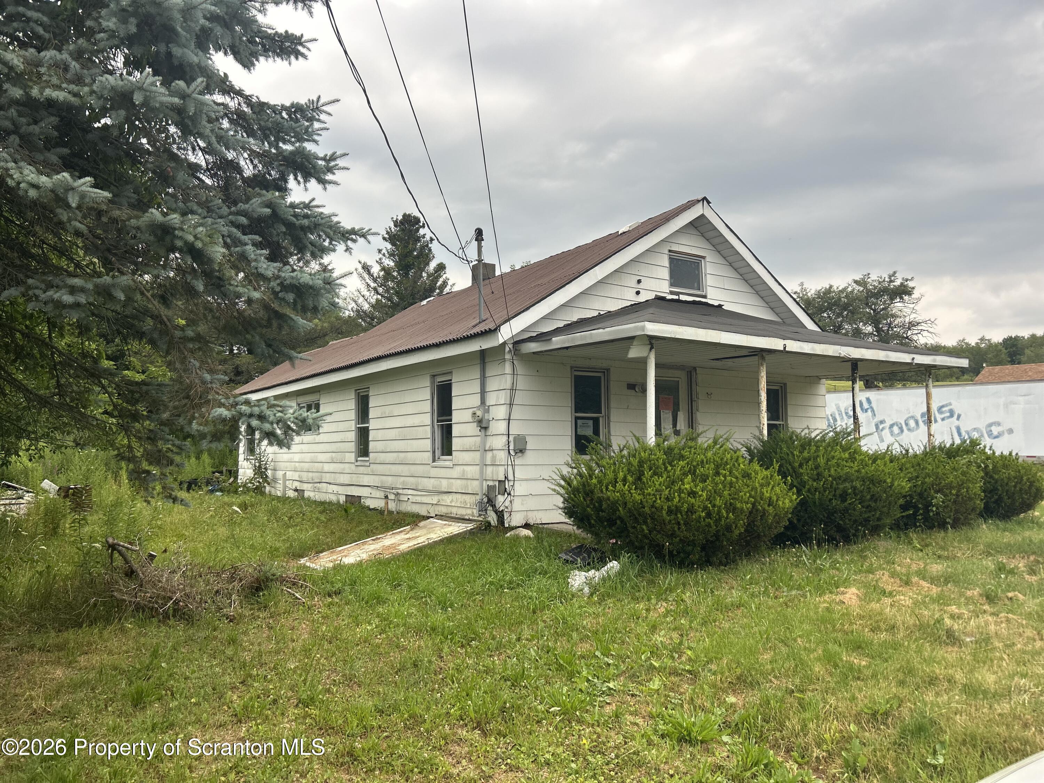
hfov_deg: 67.3
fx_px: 784
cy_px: 392
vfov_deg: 53.1
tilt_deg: +4.4
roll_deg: +0.5
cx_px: 522
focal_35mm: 26
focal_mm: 5.7
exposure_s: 1/461
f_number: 1.5
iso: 50
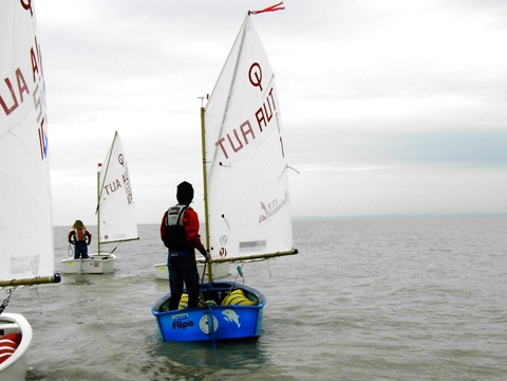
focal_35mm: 52
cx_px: 229
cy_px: 229
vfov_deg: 28.0
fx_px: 762
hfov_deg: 36.8
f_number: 6.7
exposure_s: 1/400
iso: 100
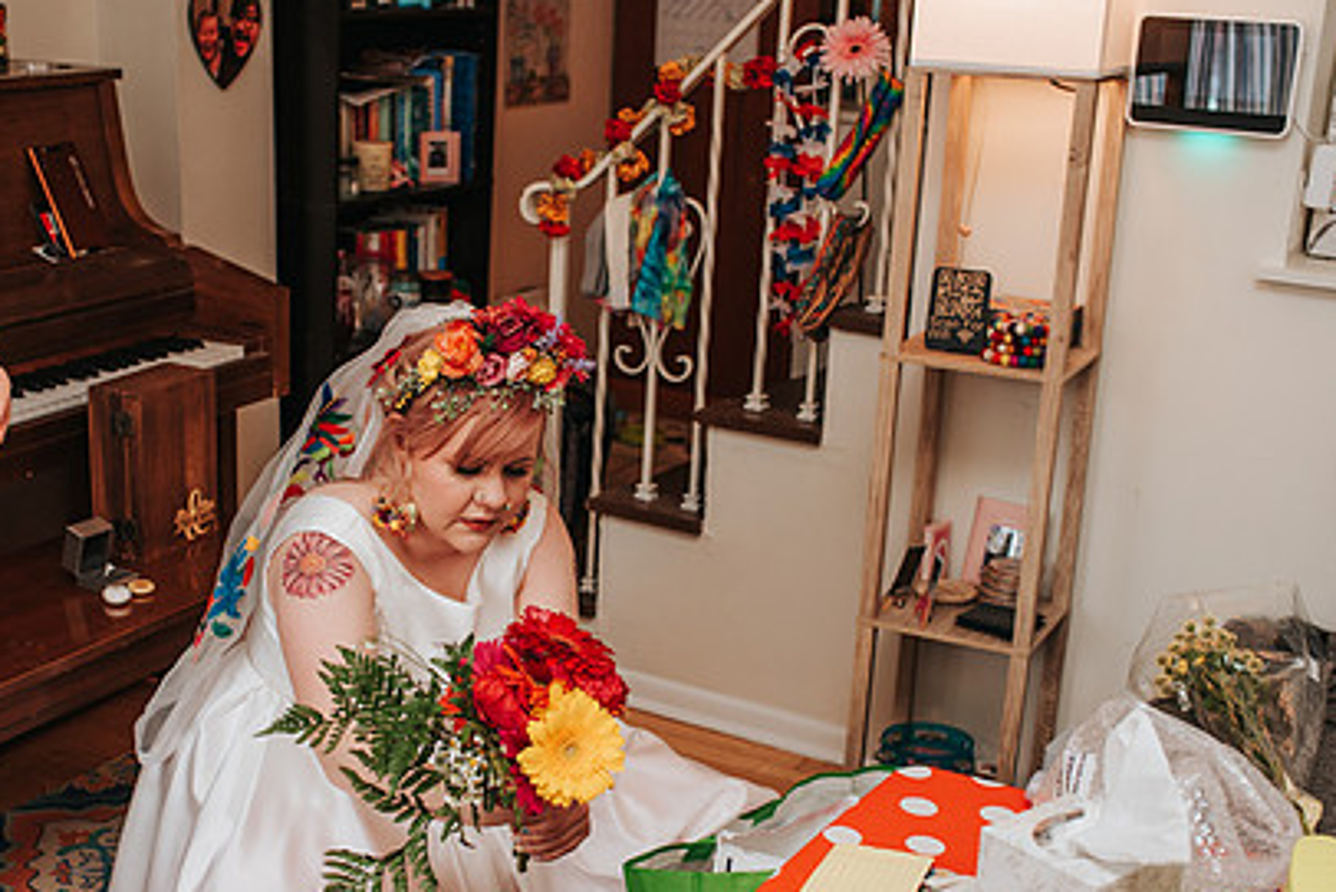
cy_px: 594
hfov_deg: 39.4
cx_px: 517
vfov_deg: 26.9
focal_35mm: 50
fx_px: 1856
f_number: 4
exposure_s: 1/160
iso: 800
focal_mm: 35
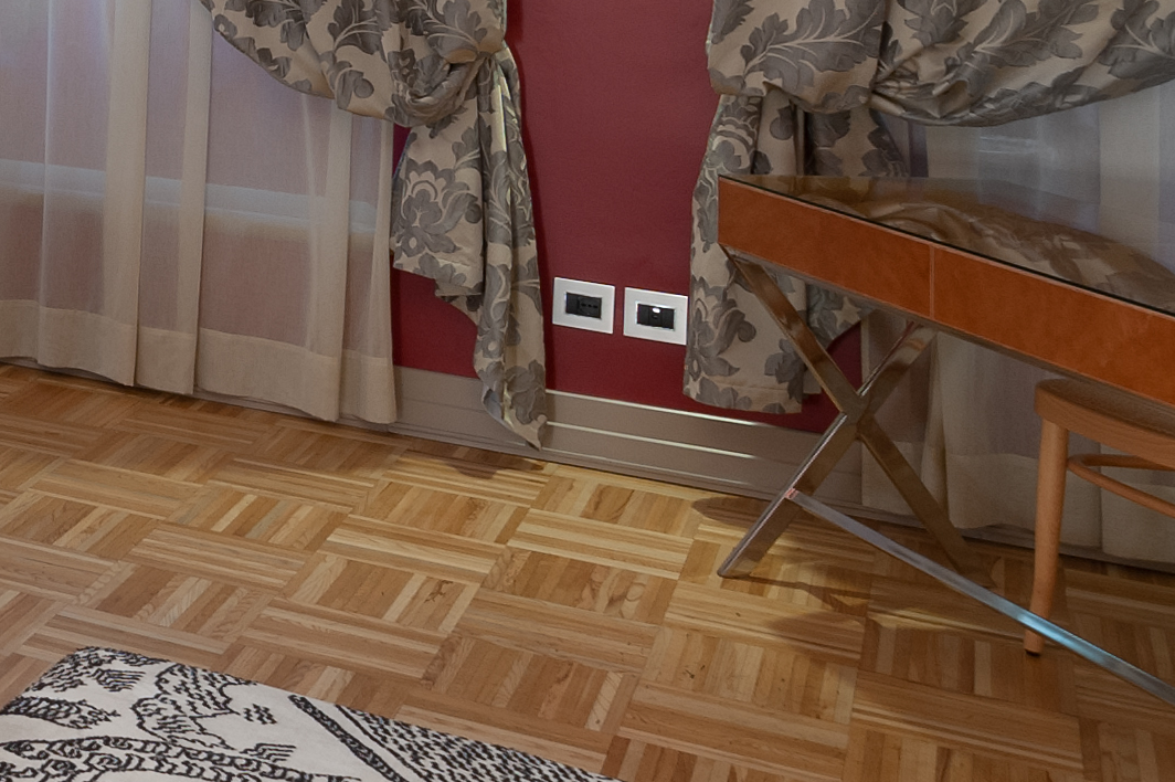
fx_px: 2088
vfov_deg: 19.7
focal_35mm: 64
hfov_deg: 23.6
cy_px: -205
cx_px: -682
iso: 200
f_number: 7.1
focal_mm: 16
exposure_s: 1/2
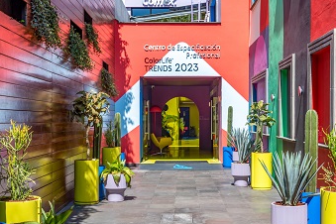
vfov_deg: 24.1
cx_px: 183
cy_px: 139
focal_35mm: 56
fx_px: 523
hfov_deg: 35.6
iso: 40
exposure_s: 1/15
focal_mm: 38
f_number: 8
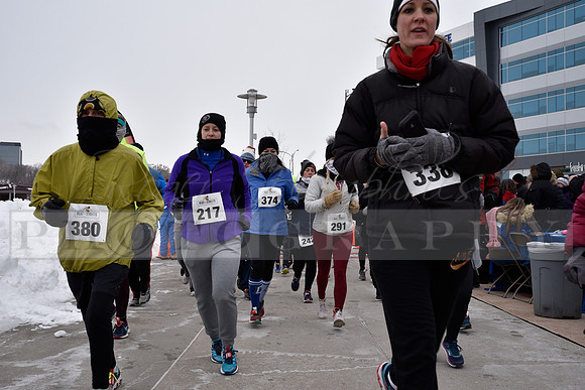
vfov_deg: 36.9
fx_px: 585
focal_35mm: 36
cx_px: 292
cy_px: 195
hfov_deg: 53.1
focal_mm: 36
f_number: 9
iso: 400
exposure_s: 1/320
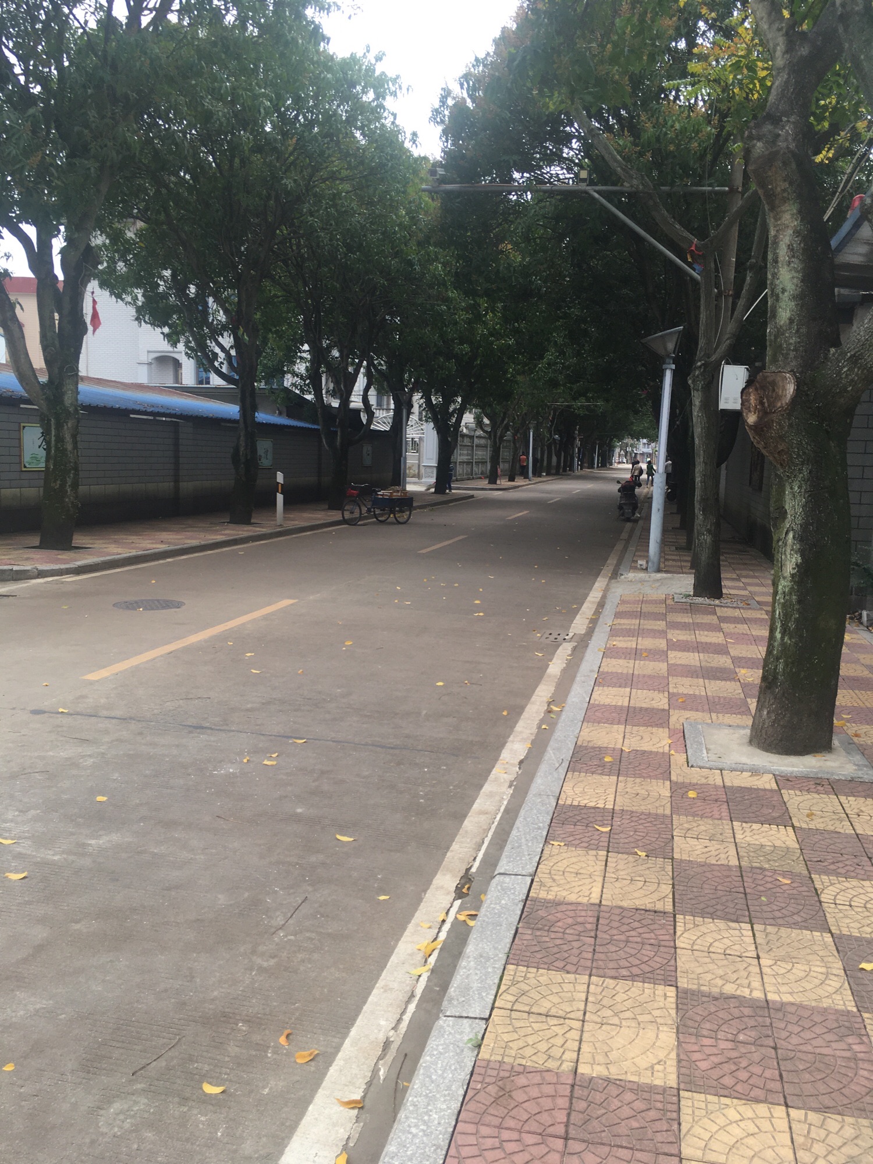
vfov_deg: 61.7
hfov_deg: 48.2
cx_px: 436
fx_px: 975
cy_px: 582
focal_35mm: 29
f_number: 2.2
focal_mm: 4.15
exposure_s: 1/442
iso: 25
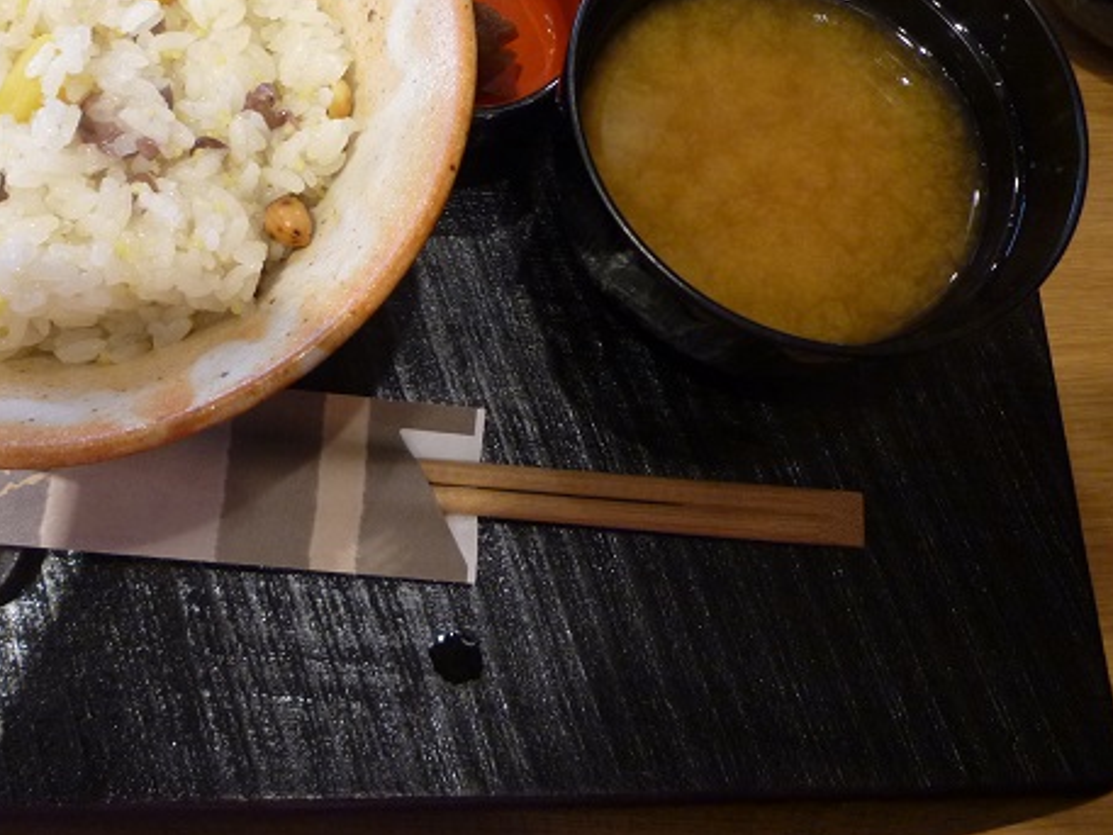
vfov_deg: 40.1
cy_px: 265
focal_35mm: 35
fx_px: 1126
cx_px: 382
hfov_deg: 51.7
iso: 160
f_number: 2.8
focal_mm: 4.4
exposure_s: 1/30
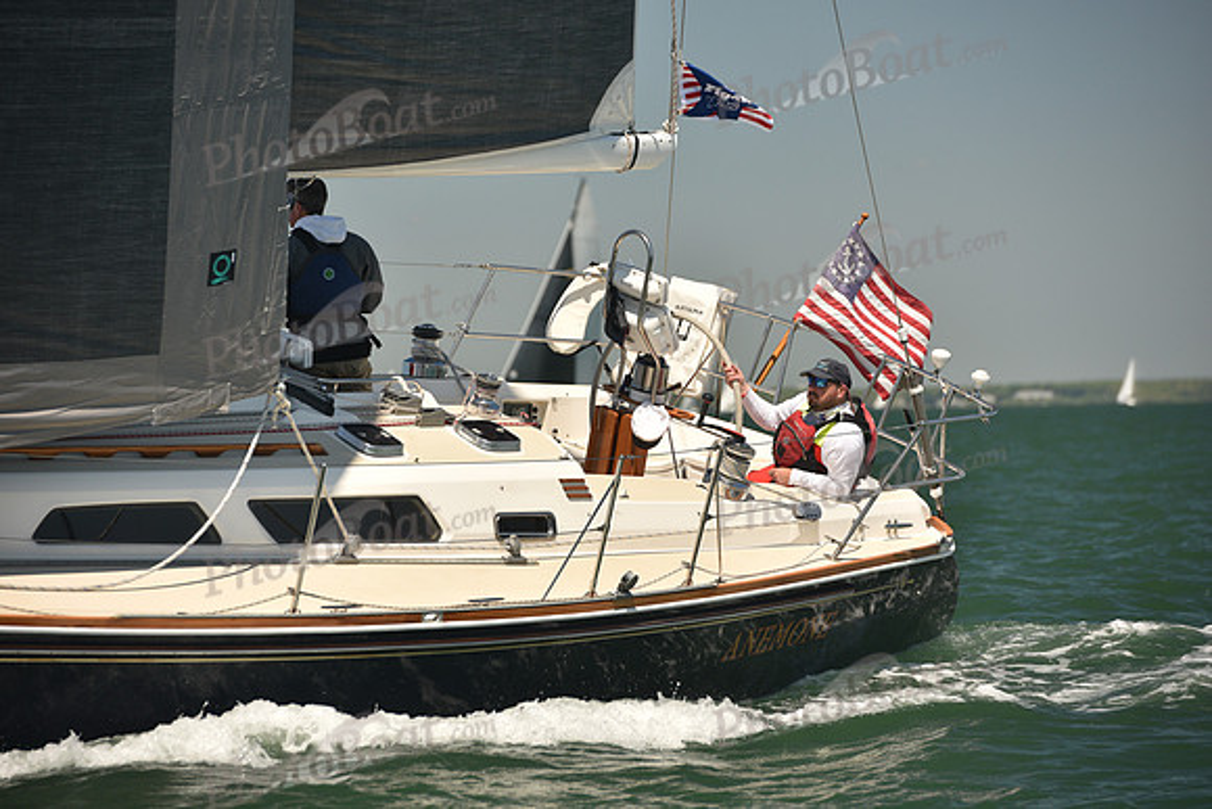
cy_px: 404
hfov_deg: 10.3
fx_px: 6735
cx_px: 606
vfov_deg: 6.9
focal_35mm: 200
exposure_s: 1/800
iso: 250
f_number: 5.6
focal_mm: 200
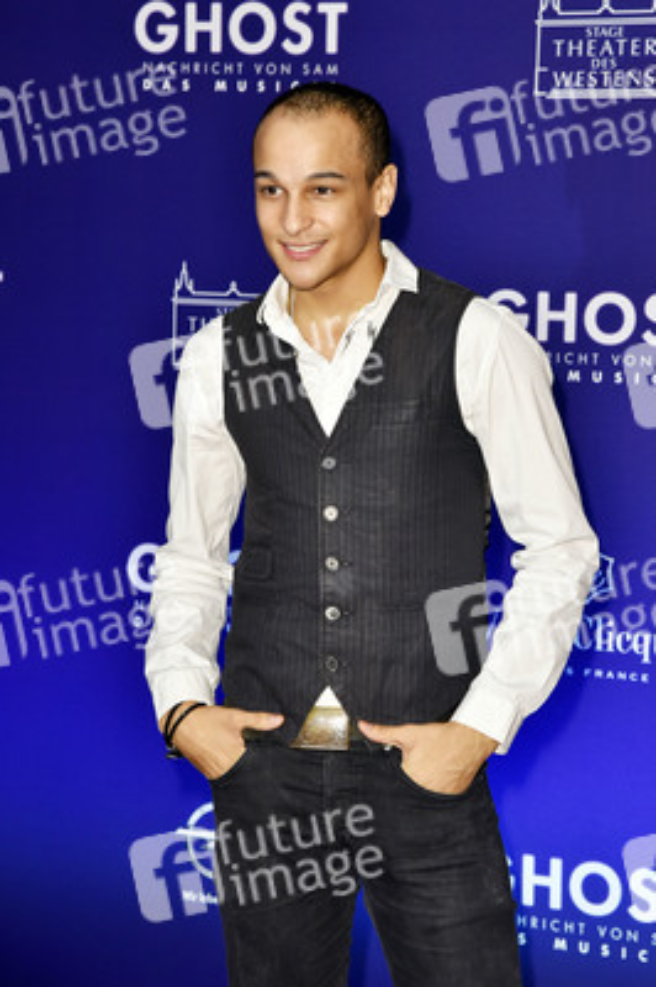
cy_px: 494
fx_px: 2601
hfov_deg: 14.4
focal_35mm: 95
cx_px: 328
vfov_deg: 21.5
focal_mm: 95
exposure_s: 1/200
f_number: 6.3
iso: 800
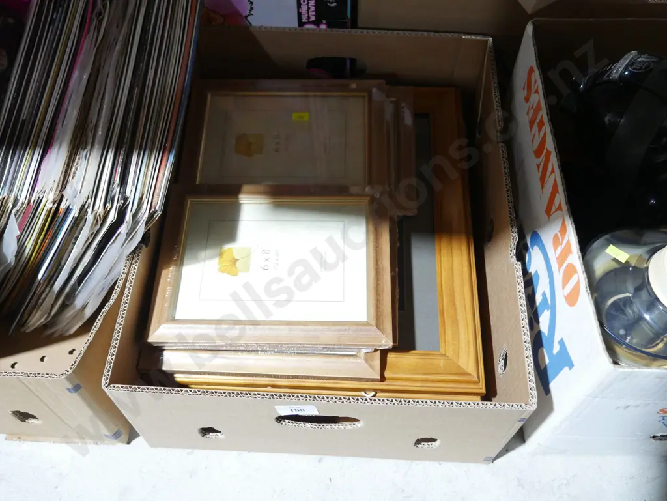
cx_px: 334
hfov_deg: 53.9
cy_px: 250
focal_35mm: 34
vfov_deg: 41.8
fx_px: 655
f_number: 4
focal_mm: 17
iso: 1250
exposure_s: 1/60
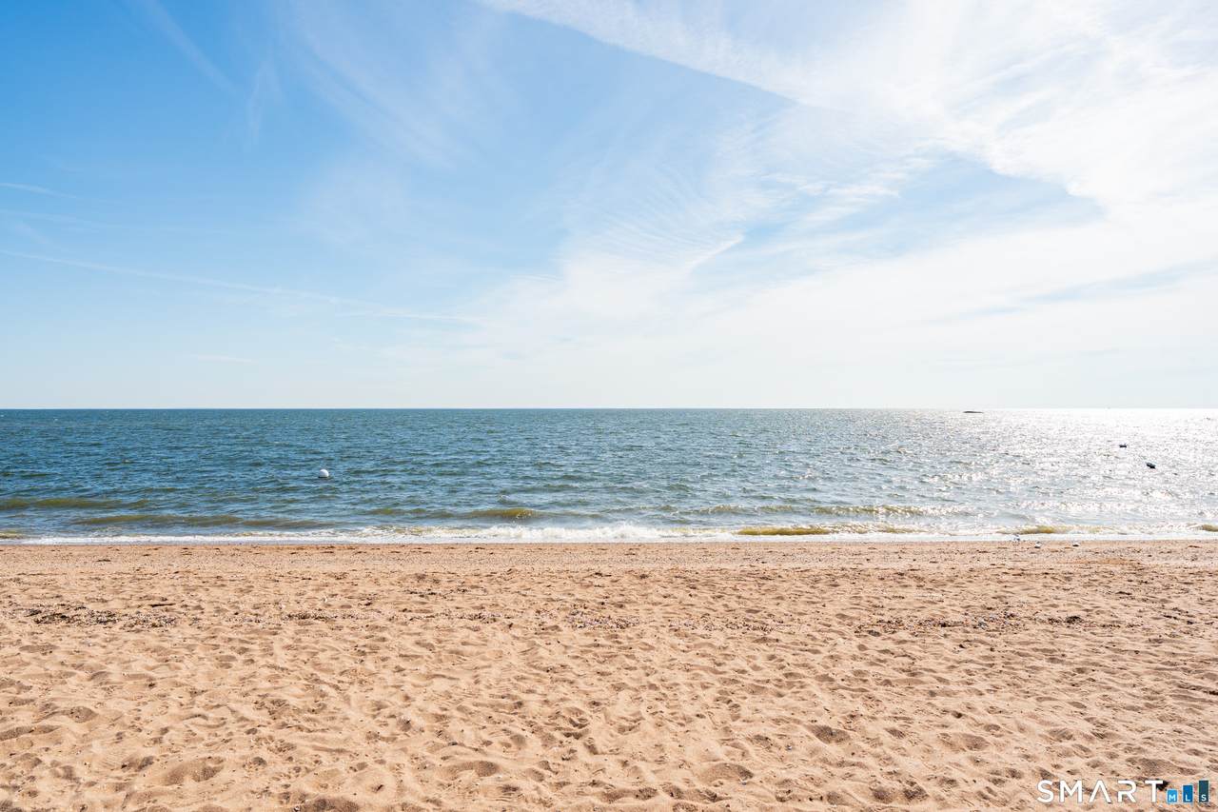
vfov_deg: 52.9
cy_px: 406
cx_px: 609
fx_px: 815
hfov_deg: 73.5
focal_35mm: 24
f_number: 8
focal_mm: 24
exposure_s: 1/1000
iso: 400
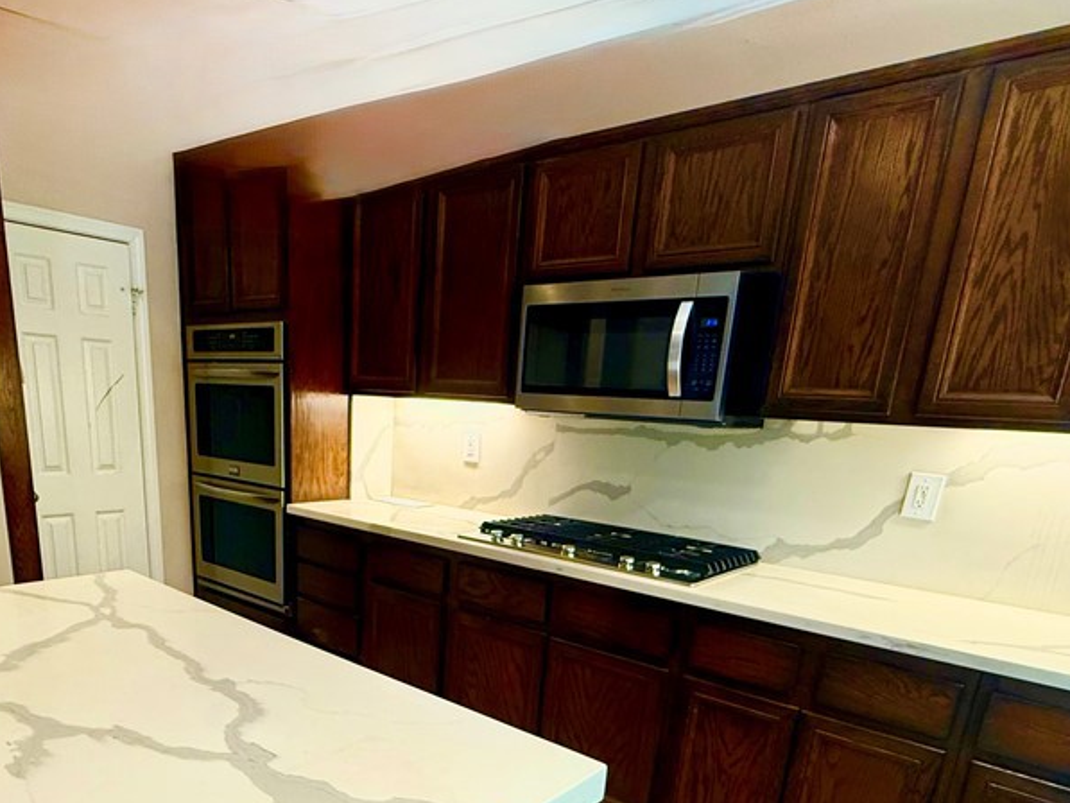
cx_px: 439
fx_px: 742
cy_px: 620
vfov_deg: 53.7
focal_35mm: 24
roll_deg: -2.7
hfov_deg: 71.0
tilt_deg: -15.8
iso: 250
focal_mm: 2.22
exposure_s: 1/120
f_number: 2.2
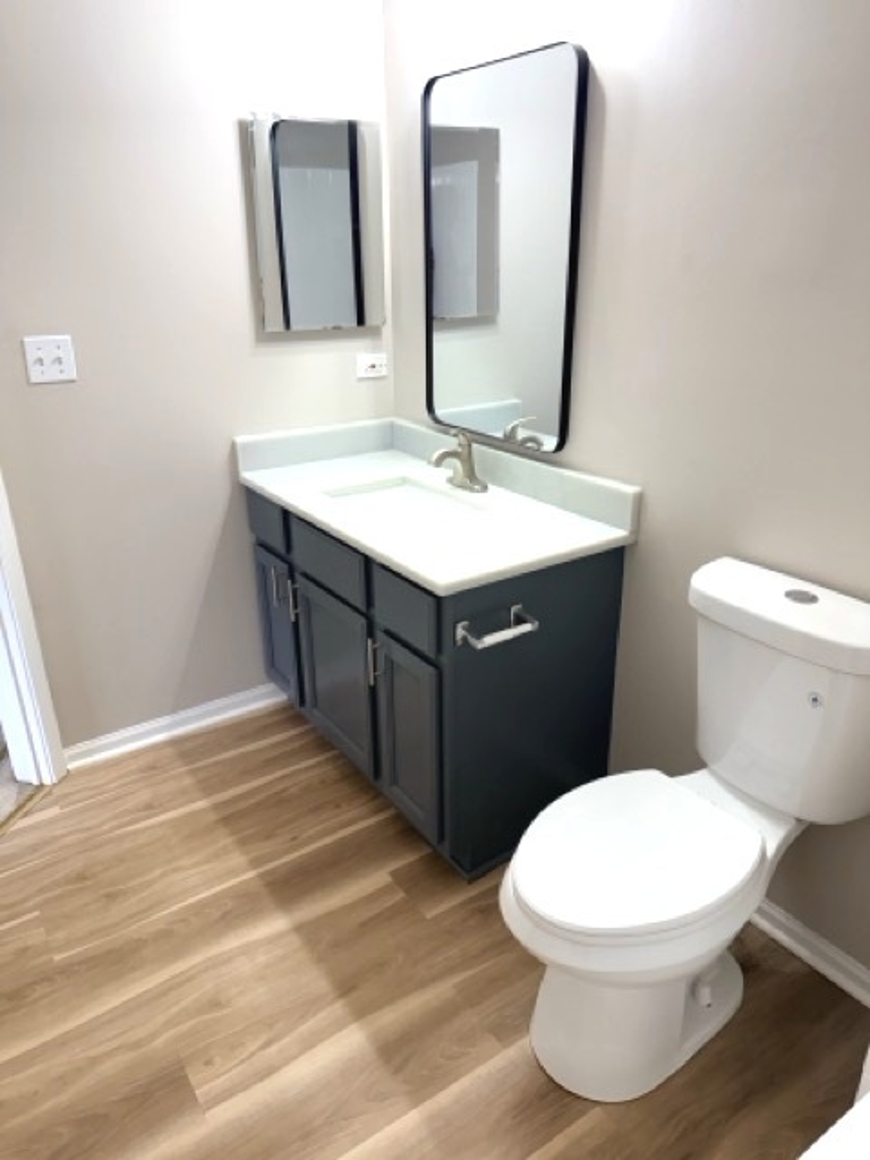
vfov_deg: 71.6
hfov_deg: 56.8
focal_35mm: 24
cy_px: 580
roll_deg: +1.2
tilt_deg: -21.6
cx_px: 435
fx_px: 804
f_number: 1.78
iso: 160
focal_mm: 6.76
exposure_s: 1/120
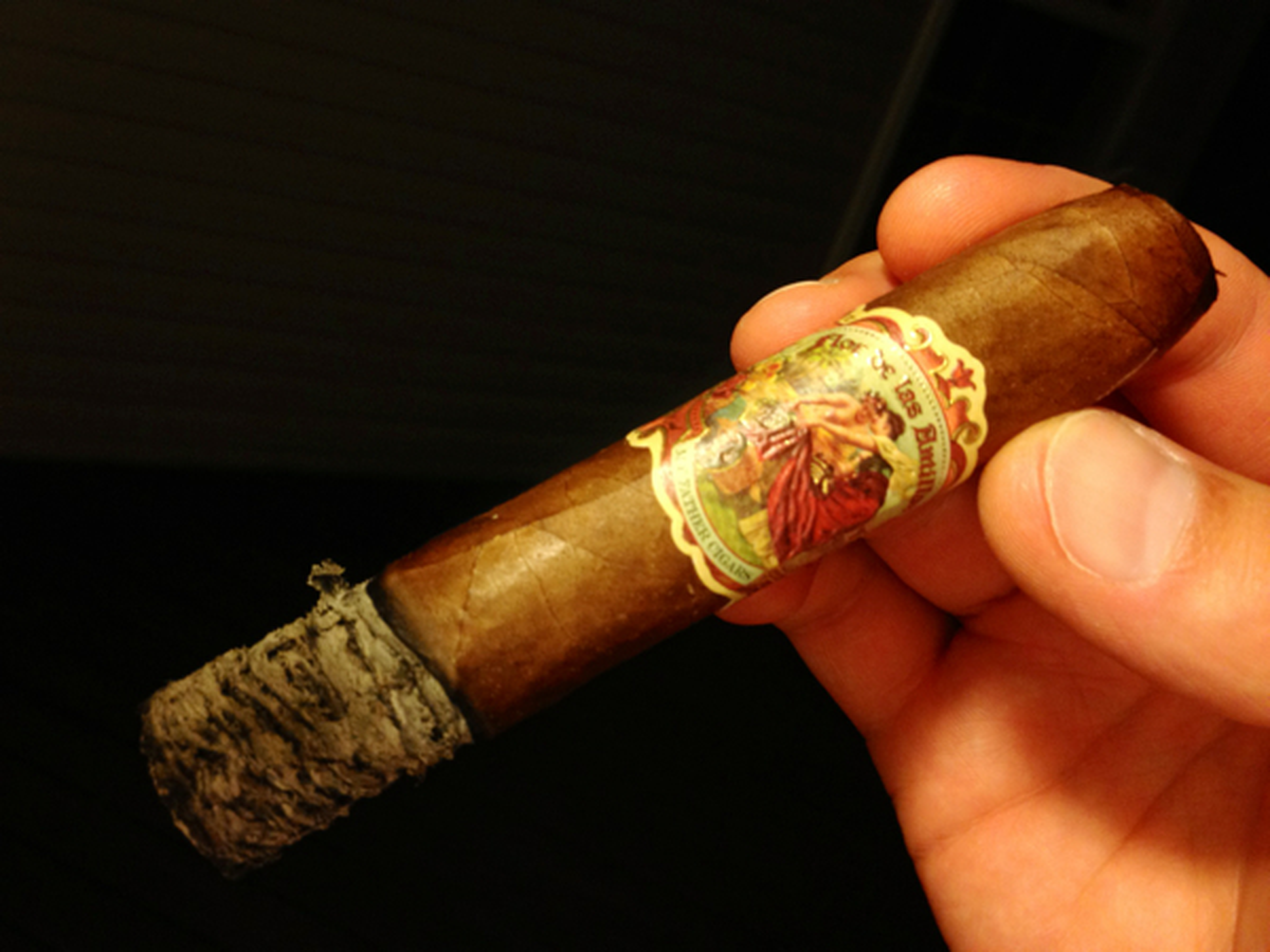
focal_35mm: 35
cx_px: 635
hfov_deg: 52.6
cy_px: 476
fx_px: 1284
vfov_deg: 40.7
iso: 125
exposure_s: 1/20
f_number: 2.4
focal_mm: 4.28
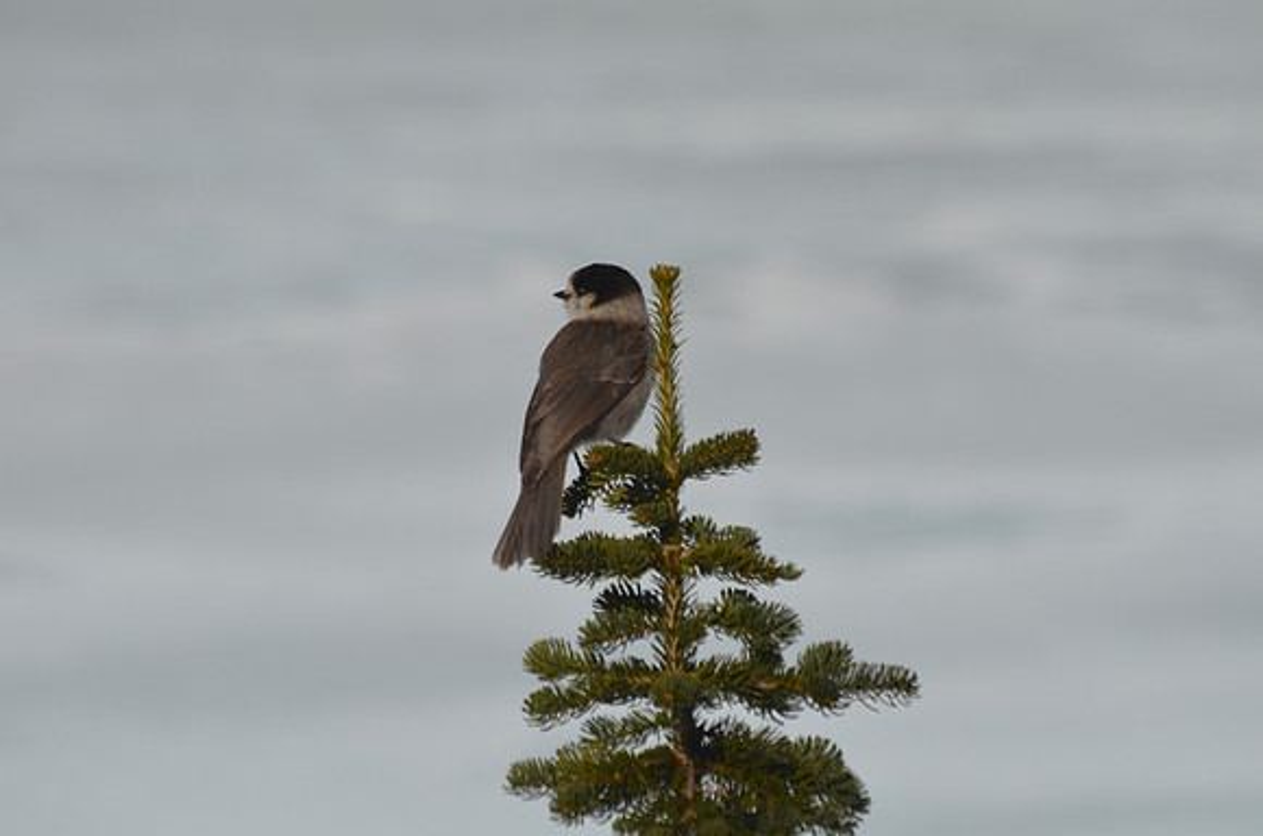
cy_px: 418
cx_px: 632
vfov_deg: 3.0
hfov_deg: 4.6
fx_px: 15753
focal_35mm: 450
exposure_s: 1/2000
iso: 400
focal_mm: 300
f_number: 8
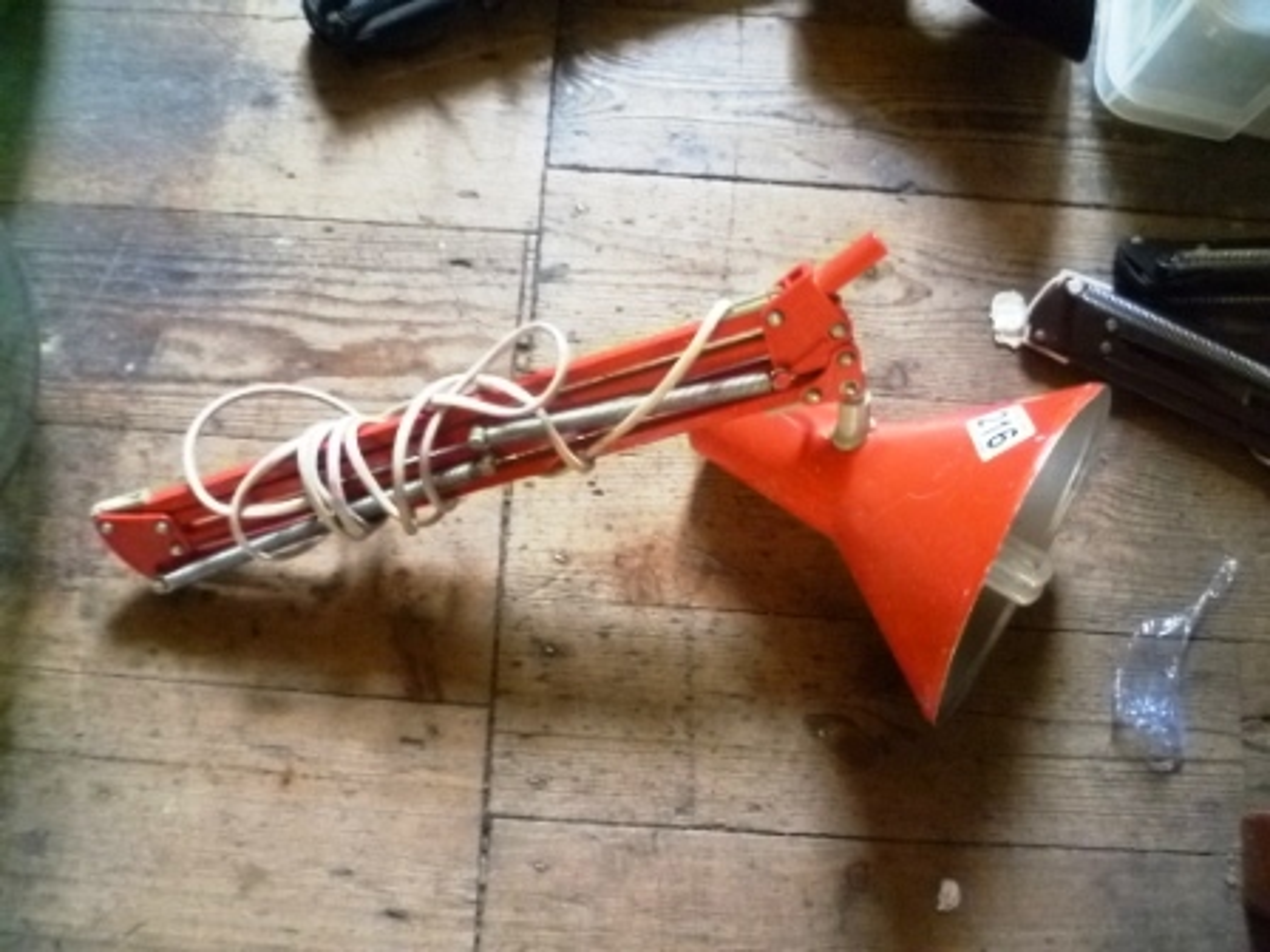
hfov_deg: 63.4
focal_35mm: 28
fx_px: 1027
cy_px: 476
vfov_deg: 49.7
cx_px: 635
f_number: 2.8
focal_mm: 5
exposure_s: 1/20
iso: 800
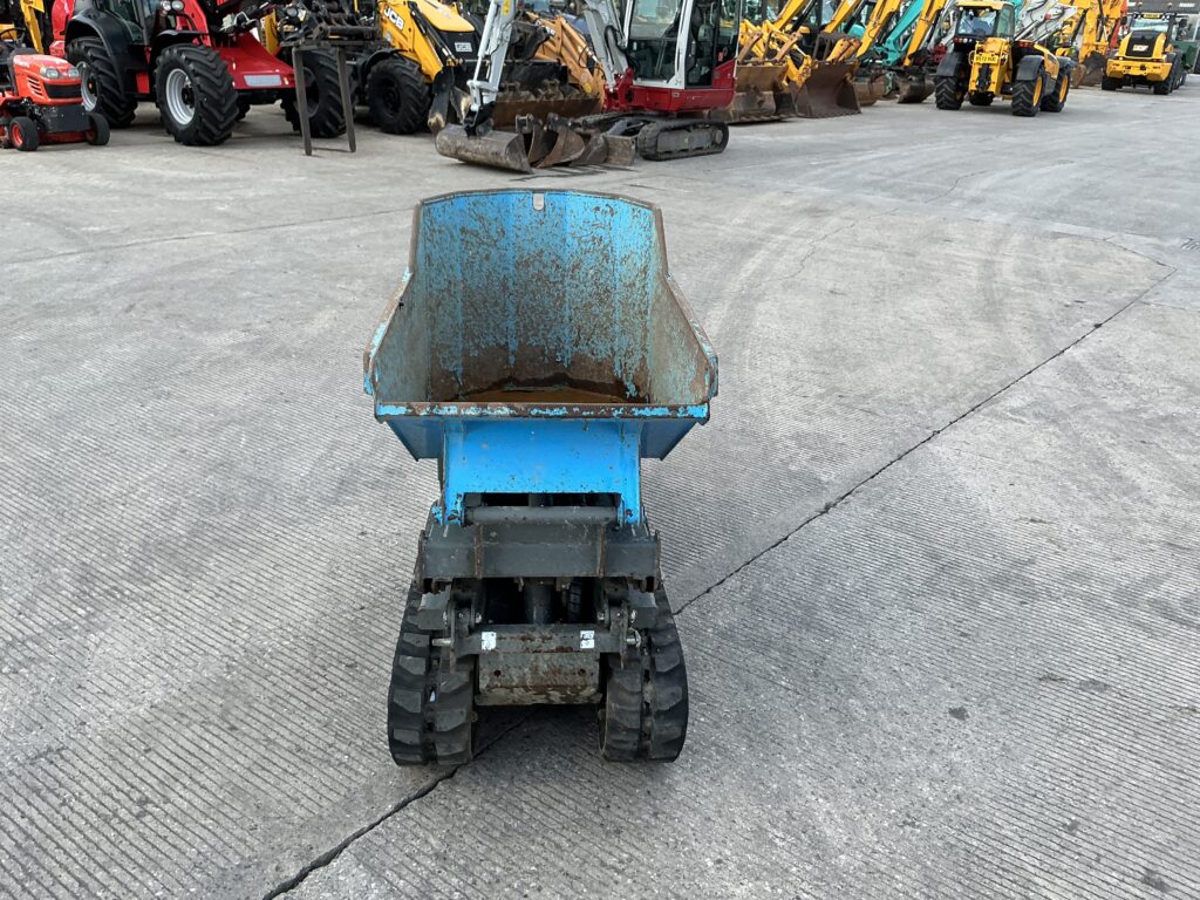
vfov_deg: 49.7
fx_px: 971
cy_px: 450
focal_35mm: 28
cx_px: 600
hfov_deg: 63.4
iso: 25
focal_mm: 3
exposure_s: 1/495
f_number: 1.8
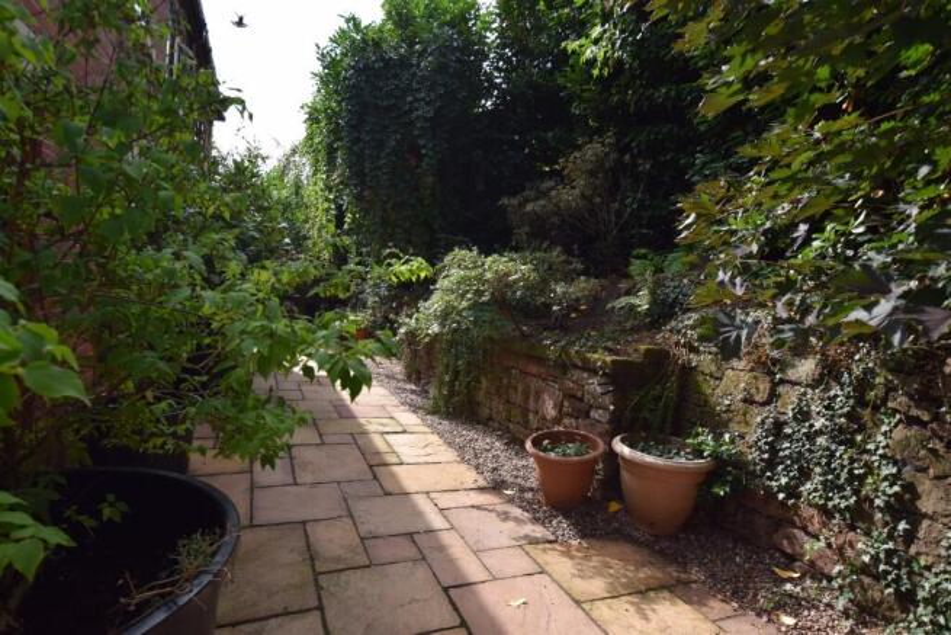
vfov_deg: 63.2
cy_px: 318
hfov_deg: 85.4
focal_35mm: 20
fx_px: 515
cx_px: 476
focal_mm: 13
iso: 100
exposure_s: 1/160
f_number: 6.3
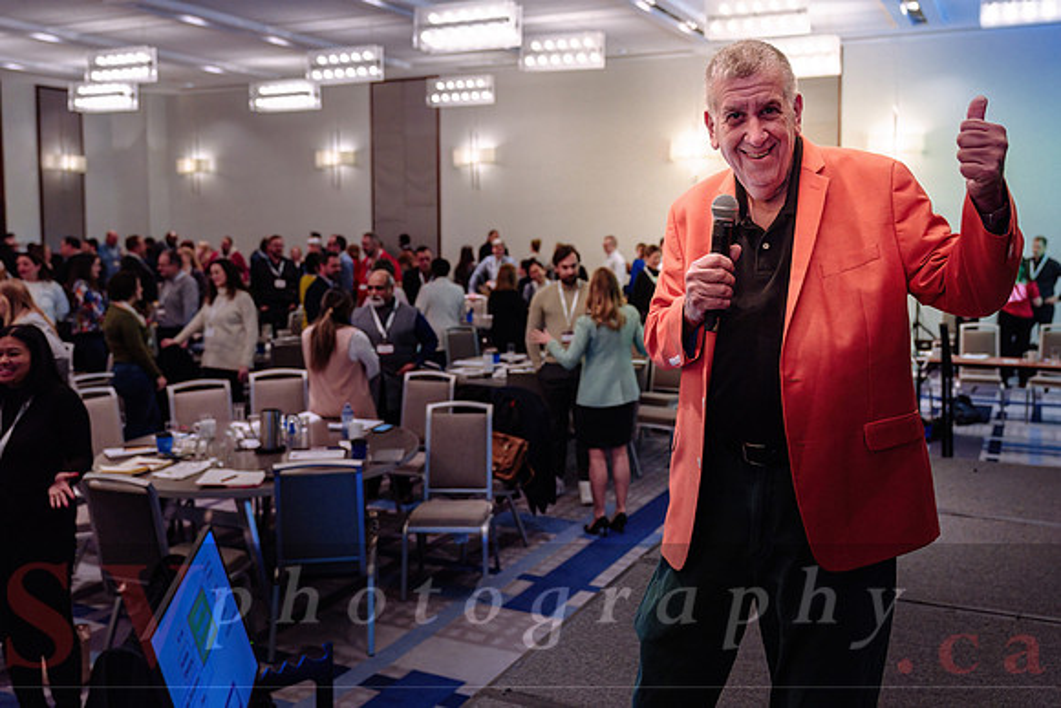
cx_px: 609
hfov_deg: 58.2
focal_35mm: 32
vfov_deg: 40.9
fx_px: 947
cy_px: 302
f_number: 2.8
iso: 3200
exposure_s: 1/200
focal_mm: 28
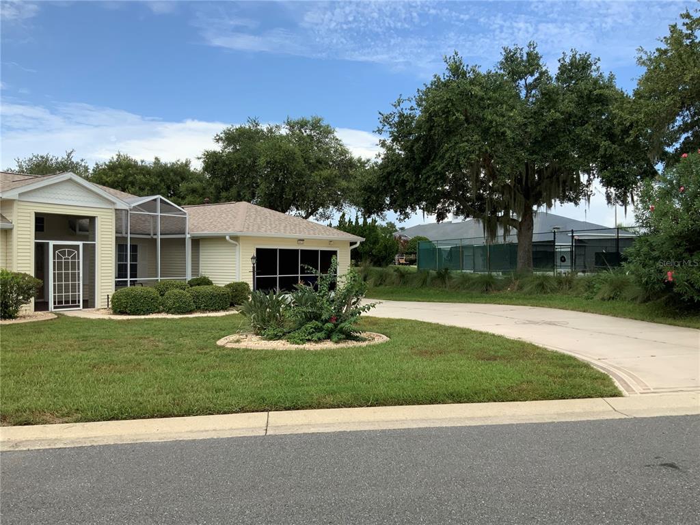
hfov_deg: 61.7
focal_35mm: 29
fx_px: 586
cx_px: 350
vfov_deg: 48.2
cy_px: 262
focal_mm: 3
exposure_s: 1/1786
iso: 16
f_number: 1.8
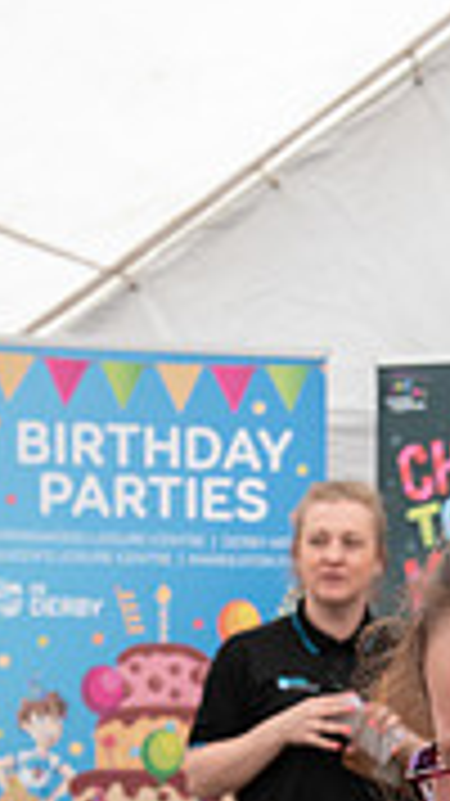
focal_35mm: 106
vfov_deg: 19.3
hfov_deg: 11.2
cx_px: 558
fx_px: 2251
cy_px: 882
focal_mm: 40
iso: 720
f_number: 8
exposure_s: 1/80
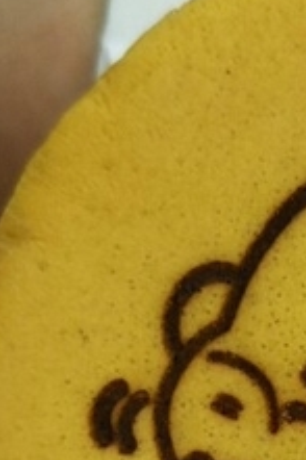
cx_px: 443
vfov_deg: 17.8
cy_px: 412
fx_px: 1443
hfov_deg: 11.6
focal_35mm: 113
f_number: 2.2
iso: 25
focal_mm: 4
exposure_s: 1/246
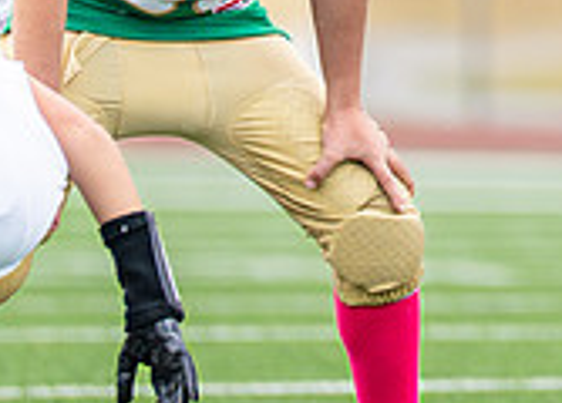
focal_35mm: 1296
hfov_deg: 1.6
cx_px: 1098
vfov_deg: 1.1
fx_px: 20728
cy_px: -294
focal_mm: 200
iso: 400
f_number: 2.8
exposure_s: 1/1000
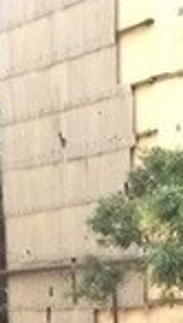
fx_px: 1221
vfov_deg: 14.0
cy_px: 504
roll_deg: +1.5
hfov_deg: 7.7
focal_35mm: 142
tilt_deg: -7.6
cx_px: 507
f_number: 2.2
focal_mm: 4.15
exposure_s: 1/17
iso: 400
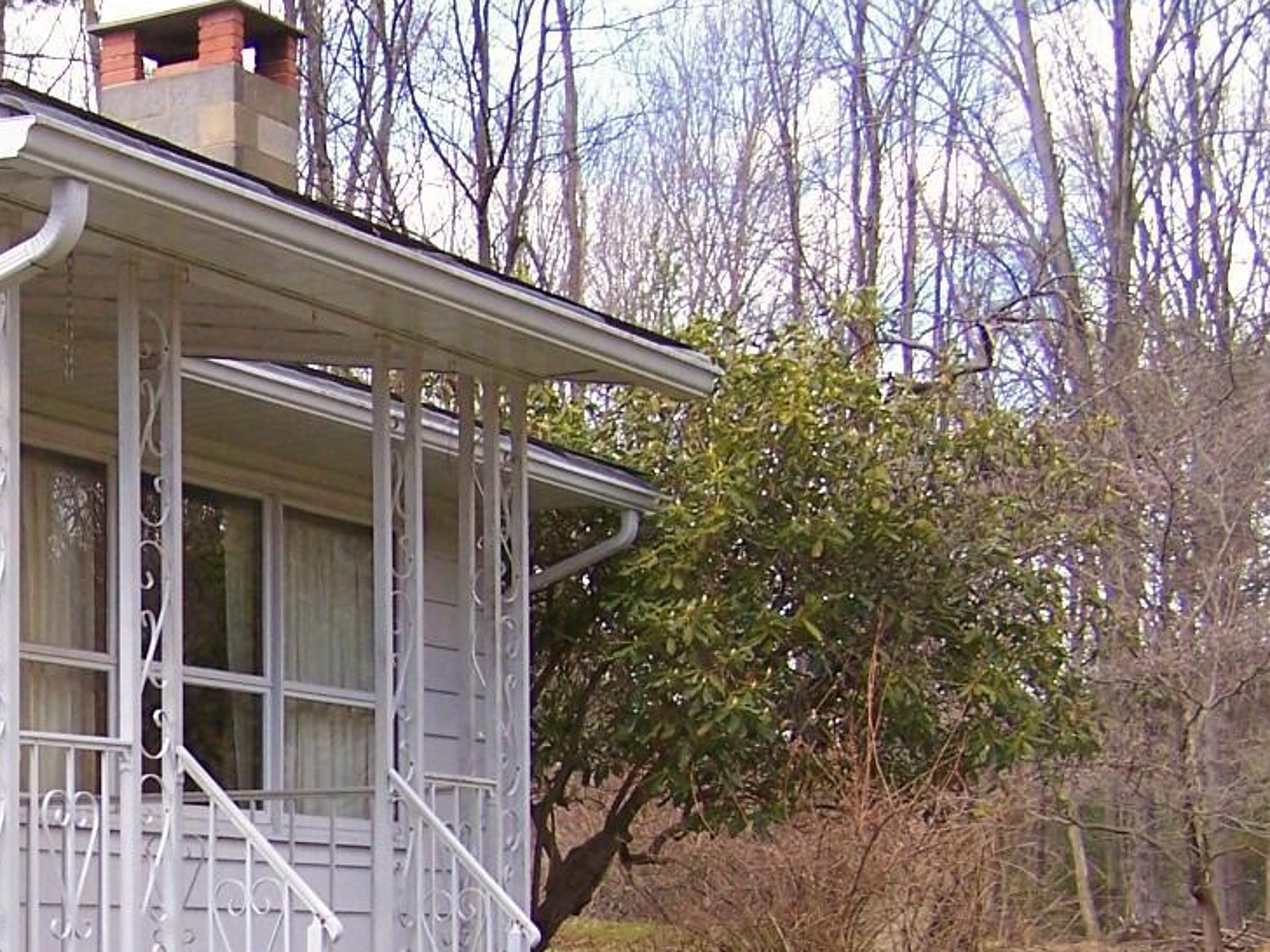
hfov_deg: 23.2
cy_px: 840
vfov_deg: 18.0
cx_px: 5
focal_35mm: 81
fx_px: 2972
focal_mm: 6.3
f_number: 2.8
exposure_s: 1/200
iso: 80
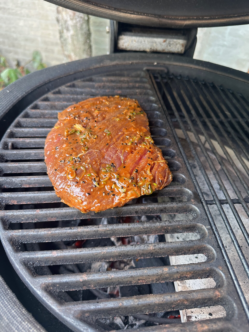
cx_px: 124
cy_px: 166
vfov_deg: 71.6
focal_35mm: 24
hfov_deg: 56.8
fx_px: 230
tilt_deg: -45.1
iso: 200
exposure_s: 1/121
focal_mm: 6.86
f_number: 1.78
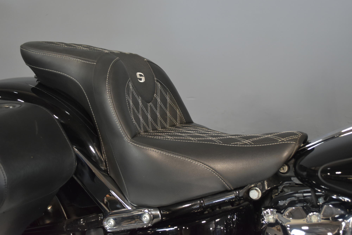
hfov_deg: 41.1
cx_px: 176
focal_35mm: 48
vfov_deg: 28.1
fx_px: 469
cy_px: 118
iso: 1400
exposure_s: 1/30
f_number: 4.8
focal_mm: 32
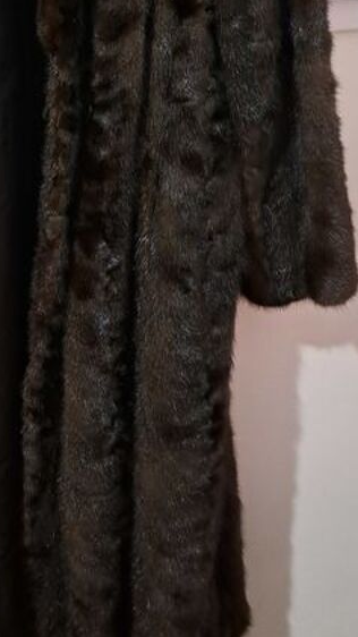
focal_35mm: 62
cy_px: 91
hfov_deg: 18.7
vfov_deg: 32.5
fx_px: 1047
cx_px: -27
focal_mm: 5.23
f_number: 1.8
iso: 800
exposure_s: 1/25
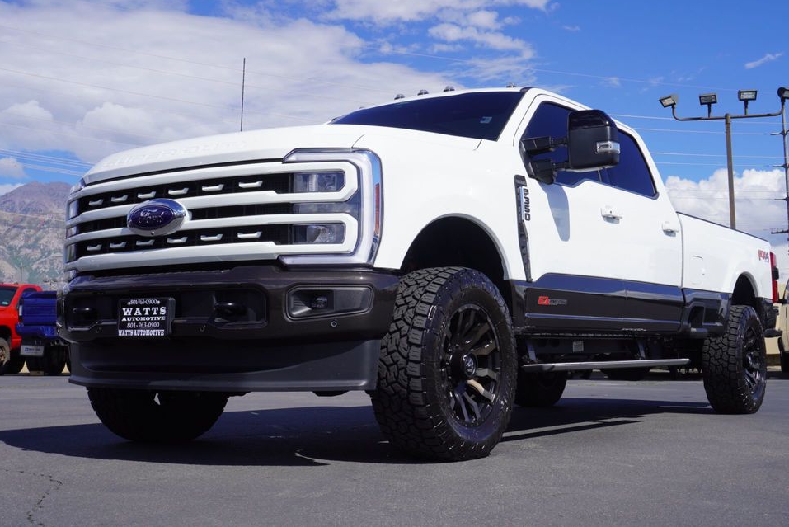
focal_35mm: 47
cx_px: 406
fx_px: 1020
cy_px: 246
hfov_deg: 42.3
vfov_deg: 28.9
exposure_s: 1/200
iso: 100
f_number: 11
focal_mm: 29
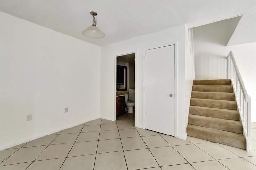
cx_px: 128
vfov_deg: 77.2
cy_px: 85
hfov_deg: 100.4
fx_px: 107
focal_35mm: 15
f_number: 8
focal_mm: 10
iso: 11400
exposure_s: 1/15
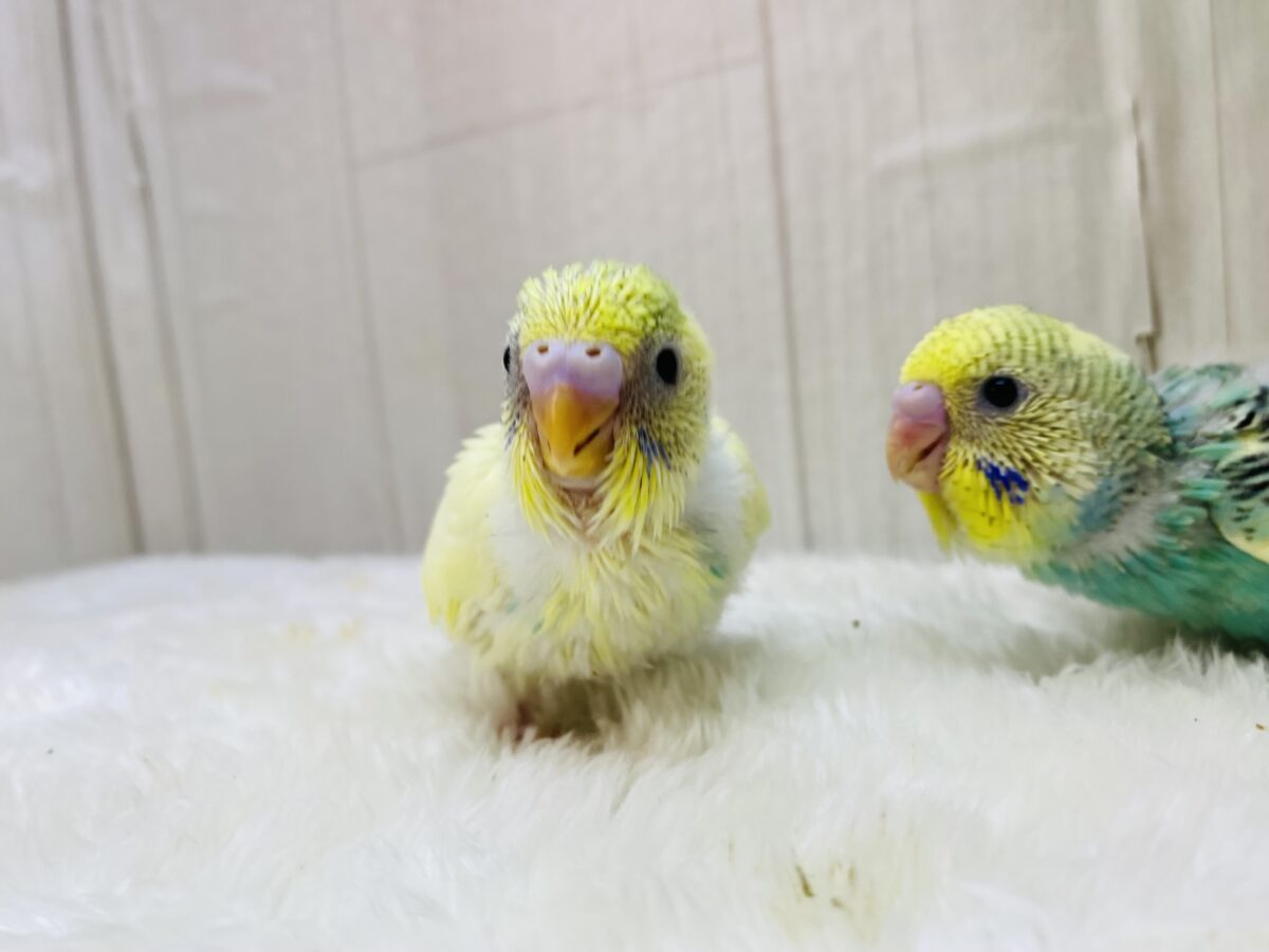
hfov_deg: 69.4
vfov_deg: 54.9
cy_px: 476
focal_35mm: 25
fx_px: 916
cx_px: 634
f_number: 1.8
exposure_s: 1/100
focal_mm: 4.25
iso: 64
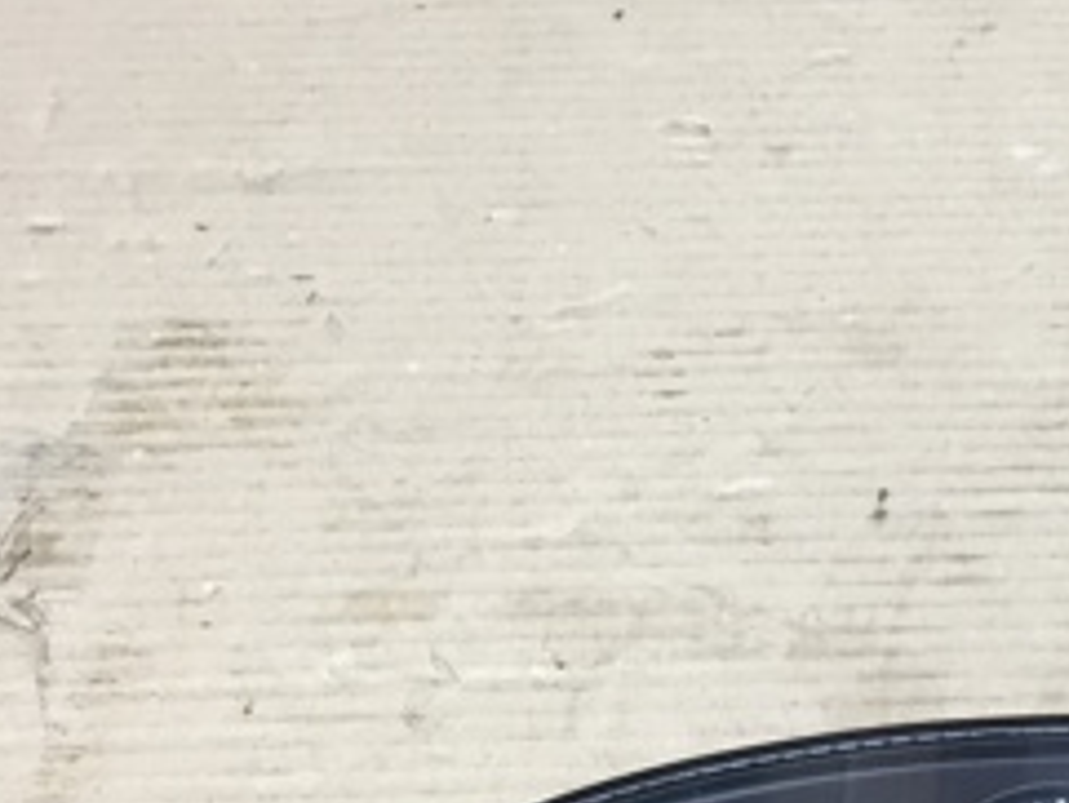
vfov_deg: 19.1
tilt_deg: -53.8
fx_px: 2379
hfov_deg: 24.0
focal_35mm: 77
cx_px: 1104
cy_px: 559
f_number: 2.2
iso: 80
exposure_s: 1/33
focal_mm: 4.15
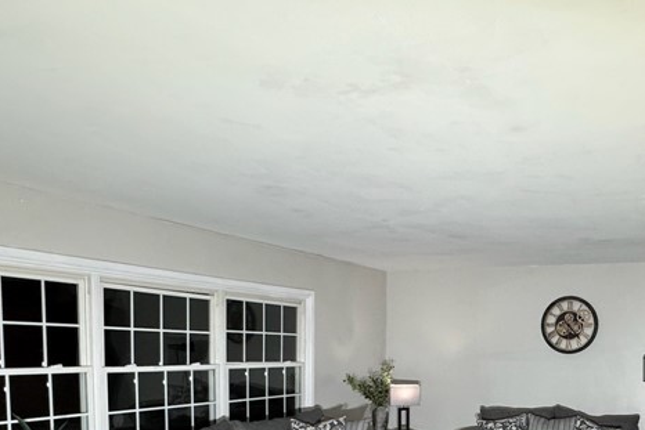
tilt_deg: -6.5
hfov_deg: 56.6
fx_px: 573
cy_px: 398
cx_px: 461
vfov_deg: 38.0
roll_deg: -2.1
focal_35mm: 32
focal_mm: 2.22
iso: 250
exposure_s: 1/60
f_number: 2.2
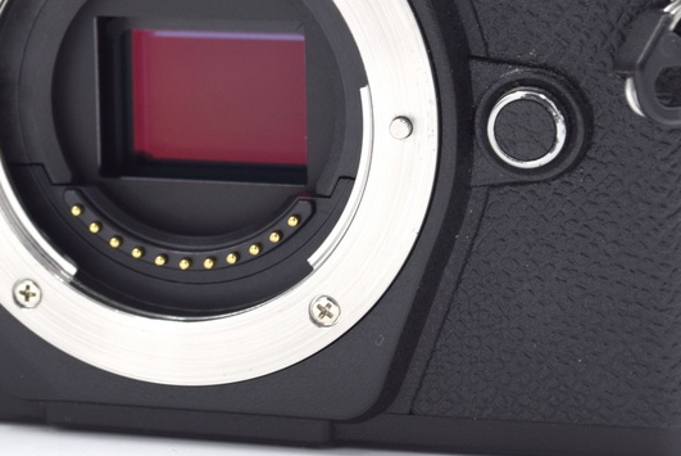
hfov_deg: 13.2
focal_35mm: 155
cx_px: 198
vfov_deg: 8.9
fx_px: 2933
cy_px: 100
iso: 400
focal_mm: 55
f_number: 8
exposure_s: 1/125
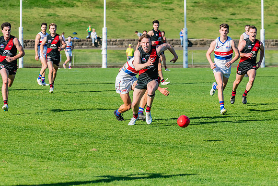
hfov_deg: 8.8
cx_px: 152
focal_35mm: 234
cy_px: 86
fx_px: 1808
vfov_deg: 5.9
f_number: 9
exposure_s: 1/1600
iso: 800
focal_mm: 210
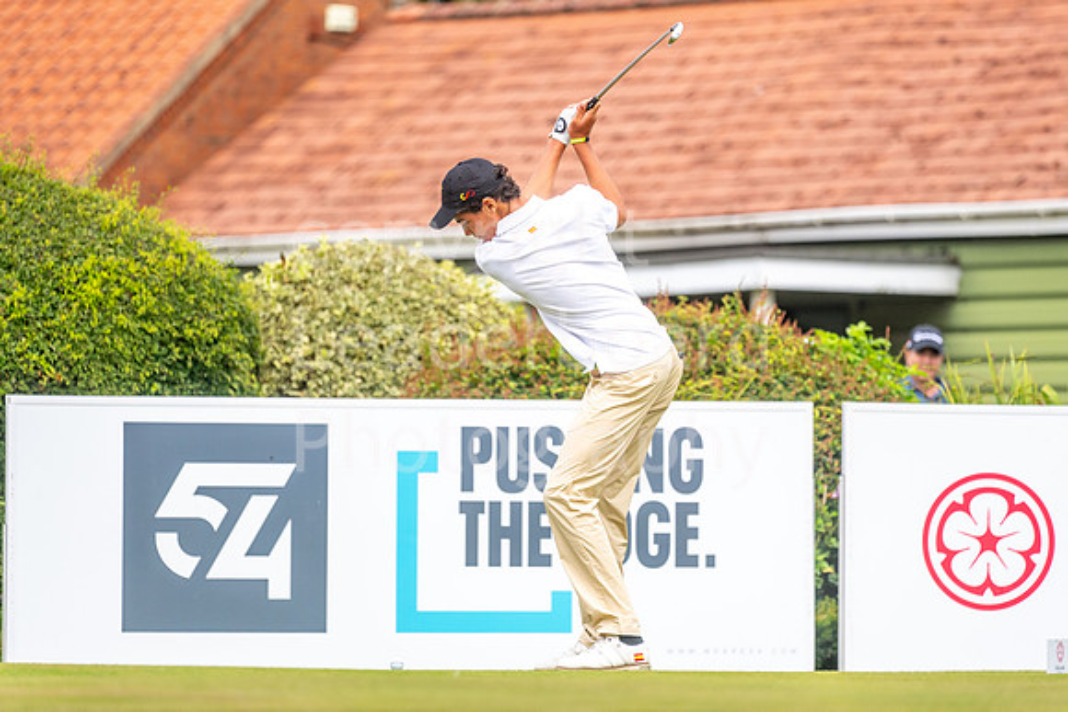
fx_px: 9323
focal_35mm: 314
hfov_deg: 6.6
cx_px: 530
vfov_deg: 4.4
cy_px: 351
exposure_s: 1/3200
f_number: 4
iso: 500
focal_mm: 300
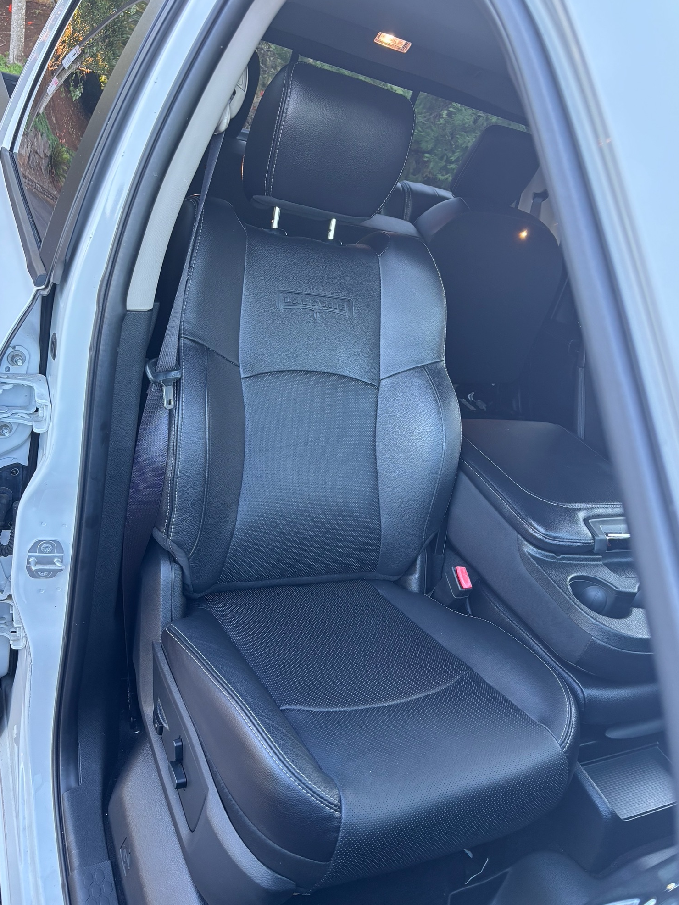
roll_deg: -17.5
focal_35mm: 27
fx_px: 706
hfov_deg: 51.4
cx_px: 347
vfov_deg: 65.3
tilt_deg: -22.1
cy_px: 451
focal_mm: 5.96
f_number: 1.6
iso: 125
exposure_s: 1/86
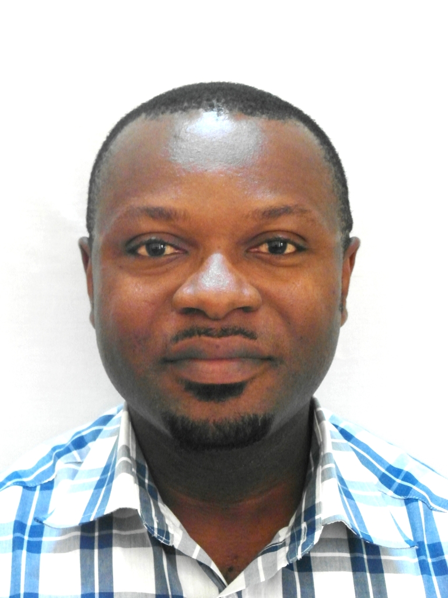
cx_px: 224
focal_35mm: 114
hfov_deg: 13.0
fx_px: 1967
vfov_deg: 17.3
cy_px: 299
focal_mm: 20.3
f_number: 4
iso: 800
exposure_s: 1/15
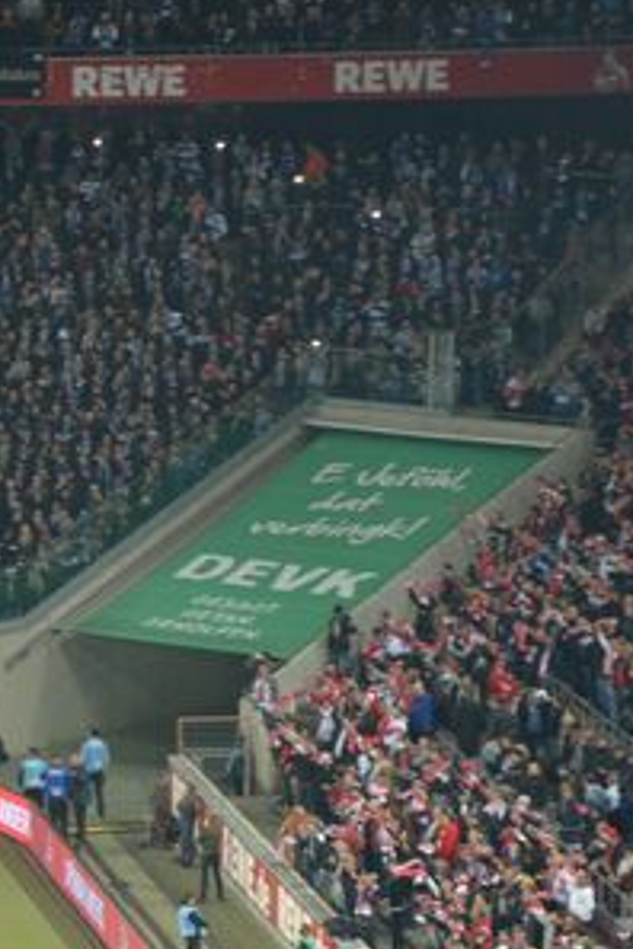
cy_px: 427
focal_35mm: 302
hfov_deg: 4.5
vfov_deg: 6.8
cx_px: -112
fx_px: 7964
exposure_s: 1/125
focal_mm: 105
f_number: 5.6
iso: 1800
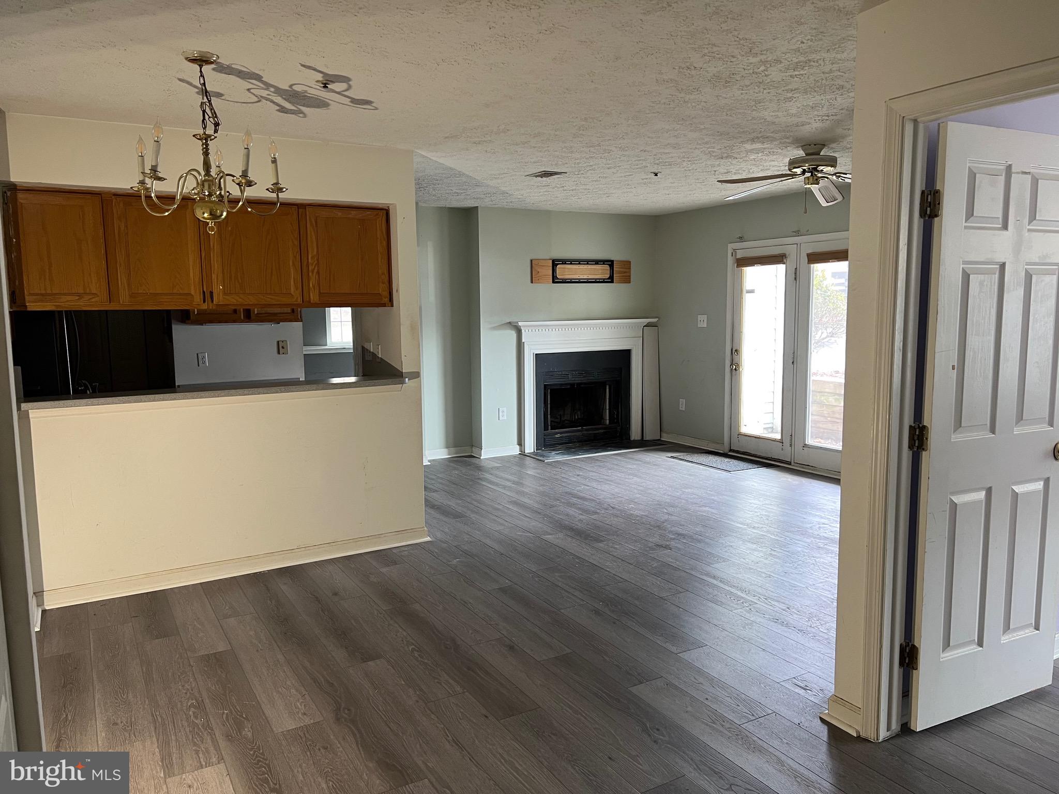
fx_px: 795
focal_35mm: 26
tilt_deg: -6.8
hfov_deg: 67.3
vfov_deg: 53.1
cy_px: 397
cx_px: 530
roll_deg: +0.4
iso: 100
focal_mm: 5.7
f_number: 1.5
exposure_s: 1/60
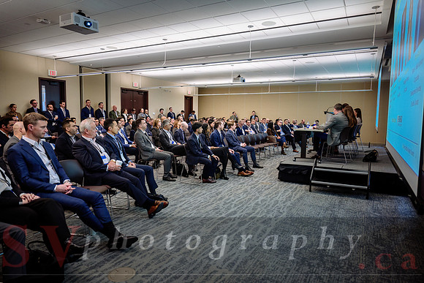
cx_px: 212
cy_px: 142
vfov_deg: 53.2
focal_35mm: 24
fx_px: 283
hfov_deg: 73.7
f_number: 2.8
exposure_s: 1/125
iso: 800
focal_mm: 24
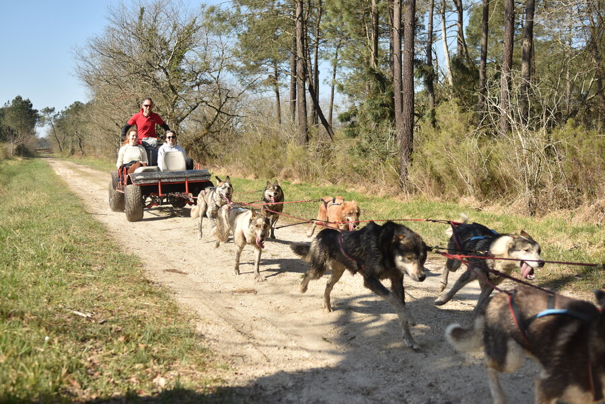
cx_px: 302
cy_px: 202
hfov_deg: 42.3
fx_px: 782
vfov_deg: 29.0
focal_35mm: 46
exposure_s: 1/1250
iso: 100
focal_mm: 31
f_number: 4.5
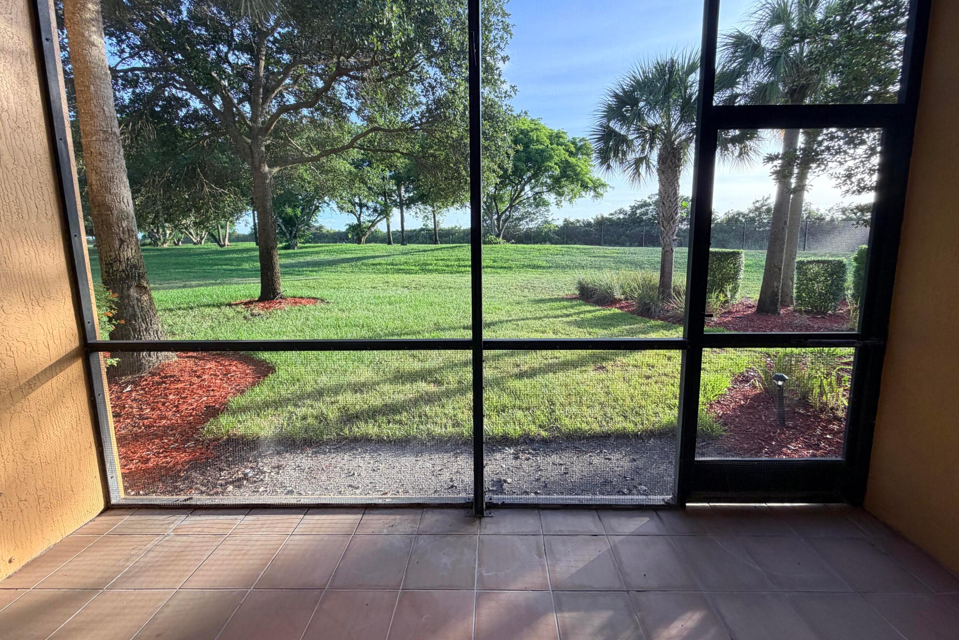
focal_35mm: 15
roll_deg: +1.0
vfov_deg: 77.2
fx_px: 400
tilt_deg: -7.5
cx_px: 493
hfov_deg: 100.4
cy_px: 296
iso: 64
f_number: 2.2
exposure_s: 1/200
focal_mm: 2.22
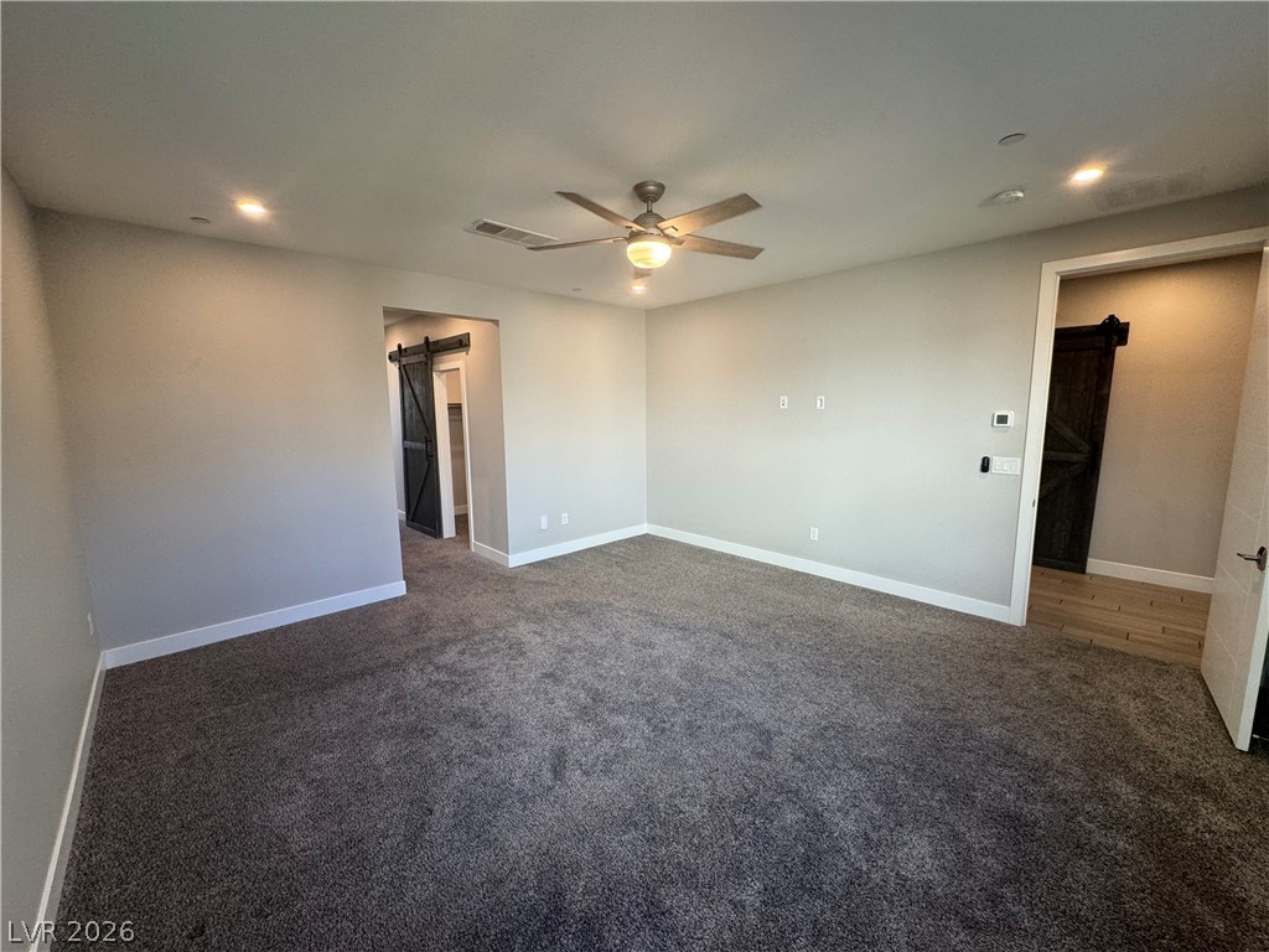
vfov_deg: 85.7
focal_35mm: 14
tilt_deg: -7.6
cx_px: 634
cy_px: 476
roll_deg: +0.4
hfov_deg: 102.1
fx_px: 513
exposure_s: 1/120
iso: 160
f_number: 2.2
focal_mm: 2.22
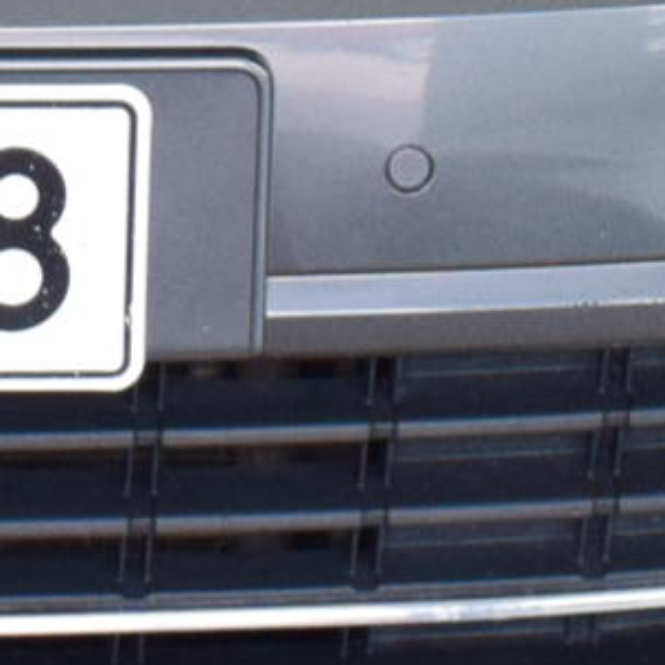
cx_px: -105
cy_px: -777
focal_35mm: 314
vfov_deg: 5.4
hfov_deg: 5.6
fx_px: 6829
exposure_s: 1/250
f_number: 8
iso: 1600
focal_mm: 25
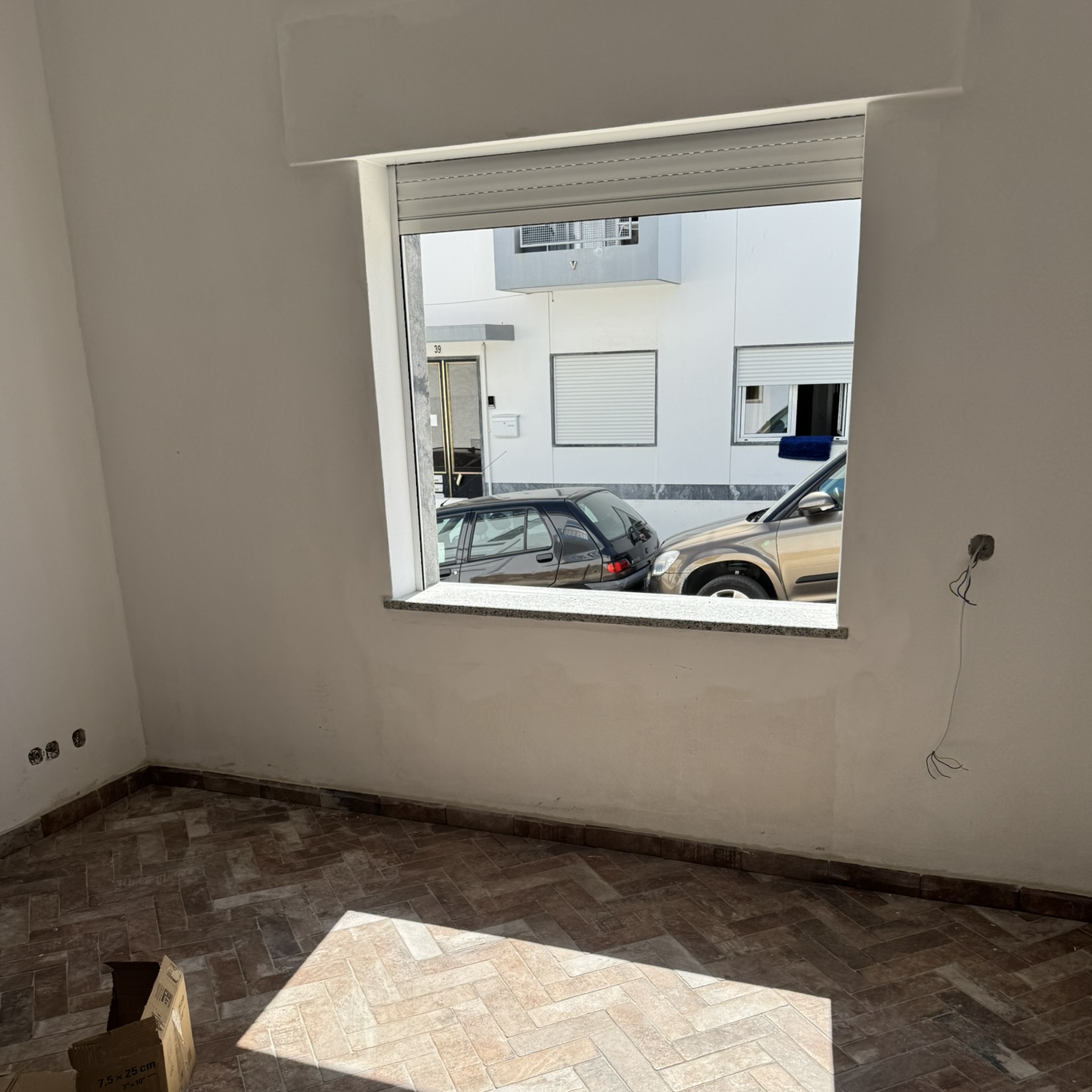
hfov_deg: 55.6
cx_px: 555
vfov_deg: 54.9
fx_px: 1035
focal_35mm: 29
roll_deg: +2.1
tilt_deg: -17.5
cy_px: 692
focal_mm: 6.76
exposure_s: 1/2833
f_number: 1.78
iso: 80
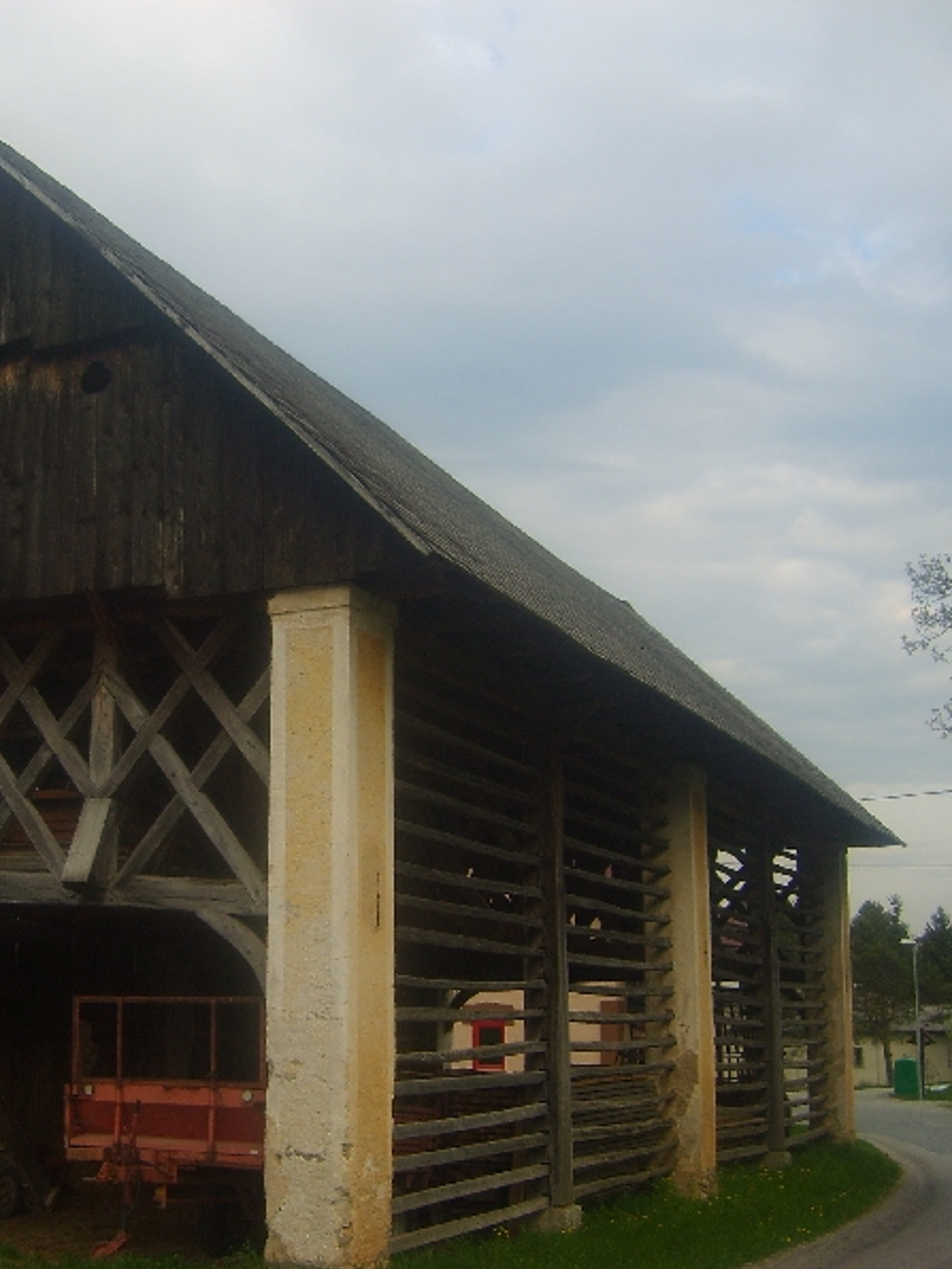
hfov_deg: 30.1
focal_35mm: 47
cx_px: 185
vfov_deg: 40.4
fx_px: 1723
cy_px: 632
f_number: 2.8
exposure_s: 1/250
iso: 50
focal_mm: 5.8
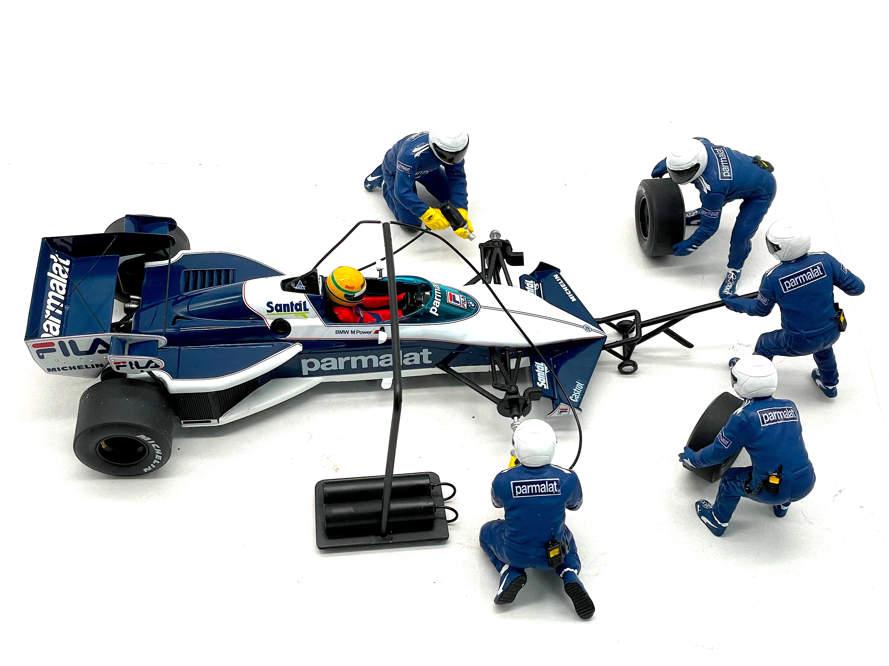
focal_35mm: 52
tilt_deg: -50.2
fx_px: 1335
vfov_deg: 28.0
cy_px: 333
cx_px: 444
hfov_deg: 36.8
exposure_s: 1/75
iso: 50
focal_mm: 6
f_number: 2
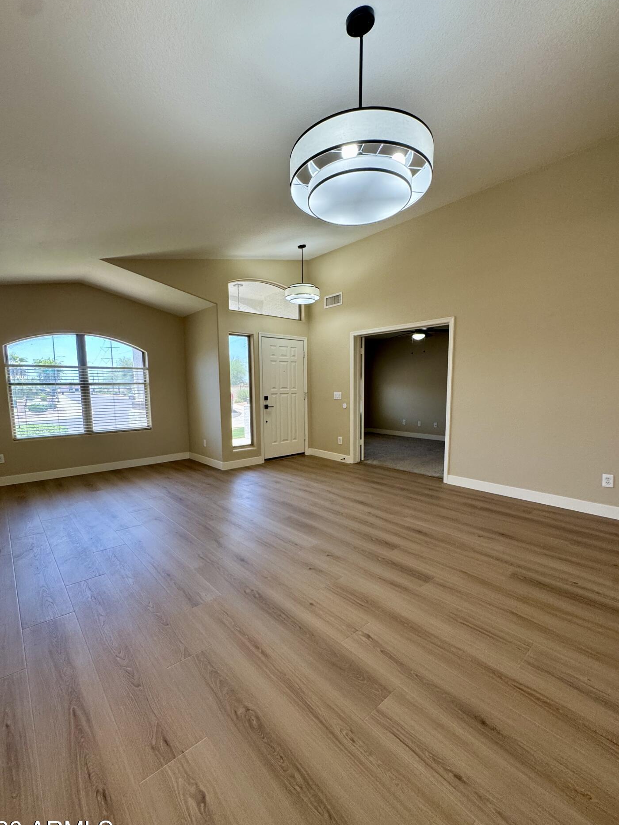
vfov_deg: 98.1
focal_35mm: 15
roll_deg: -0.1
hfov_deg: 81.7
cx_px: 296
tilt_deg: -7.3
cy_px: 429
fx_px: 358
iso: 200
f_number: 2.2
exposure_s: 1/99
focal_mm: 2.22
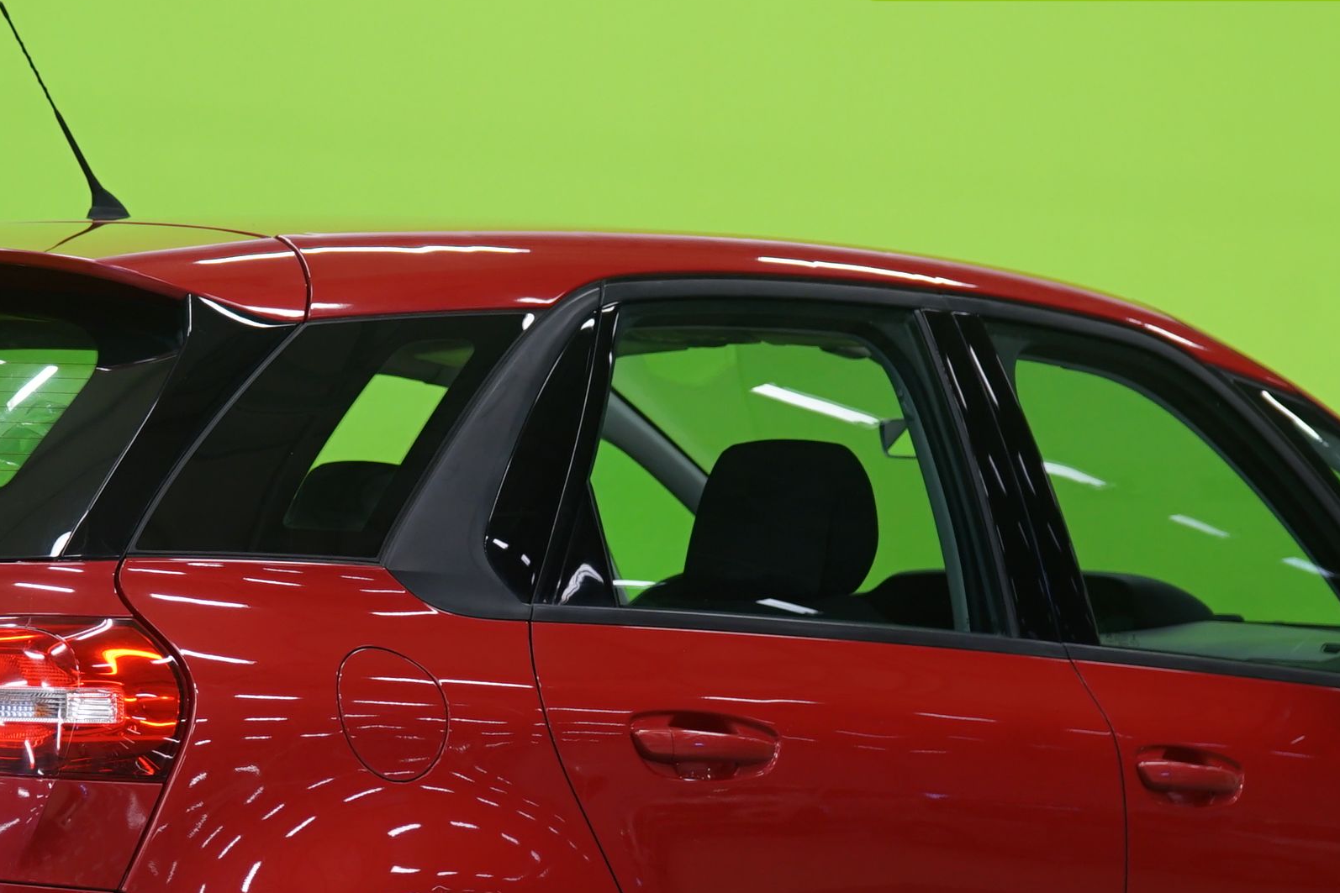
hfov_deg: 16.9
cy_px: 713
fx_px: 4504
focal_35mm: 121
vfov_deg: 11.3
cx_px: 441
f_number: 5
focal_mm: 49
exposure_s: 1/8
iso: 400
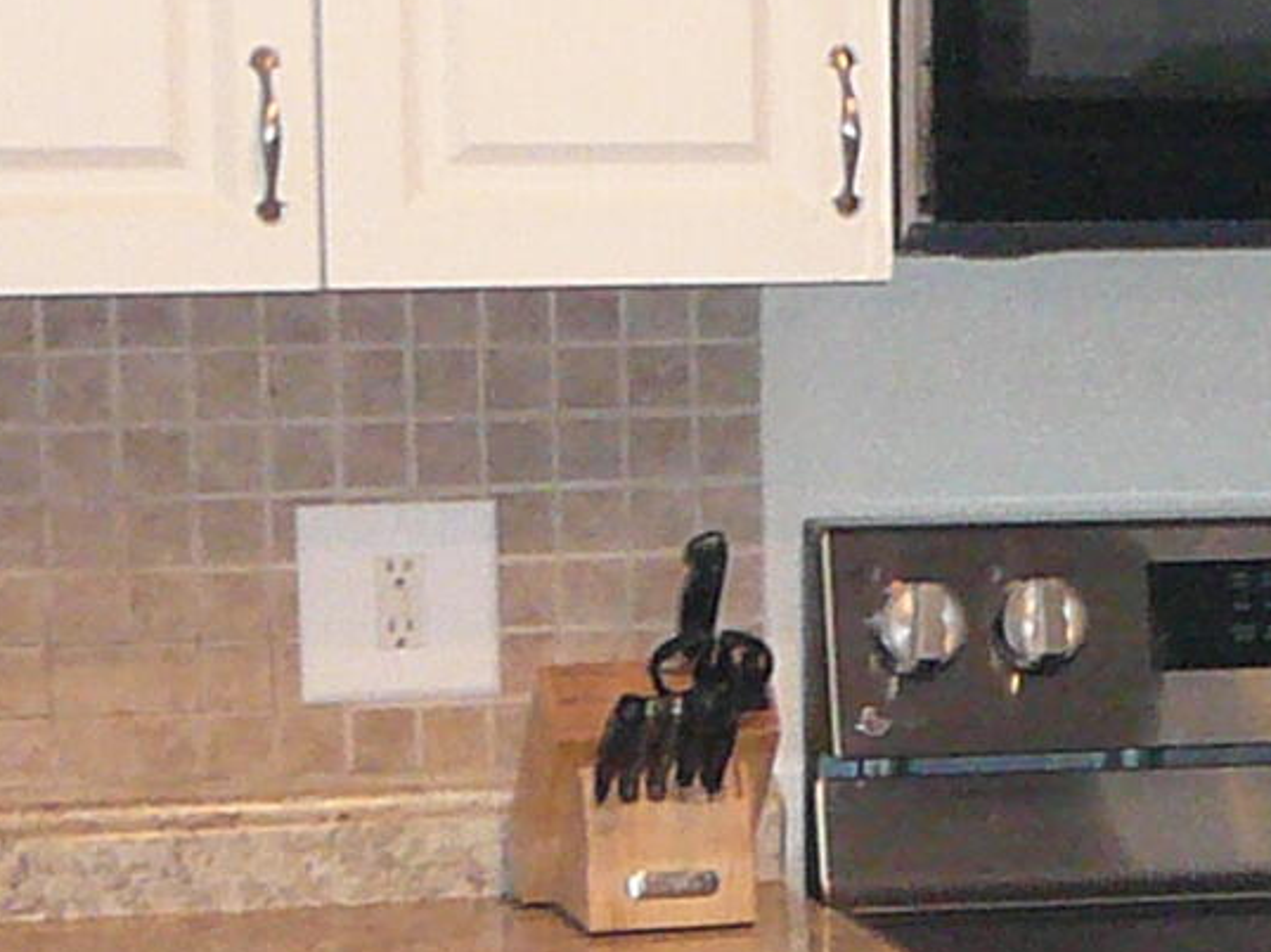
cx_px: 1915
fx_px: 6128
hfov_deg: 11.4
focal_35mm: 167
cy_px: 909
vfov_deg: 8.8
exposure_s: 1/30
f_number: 2.8
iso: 320
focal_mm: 5.2
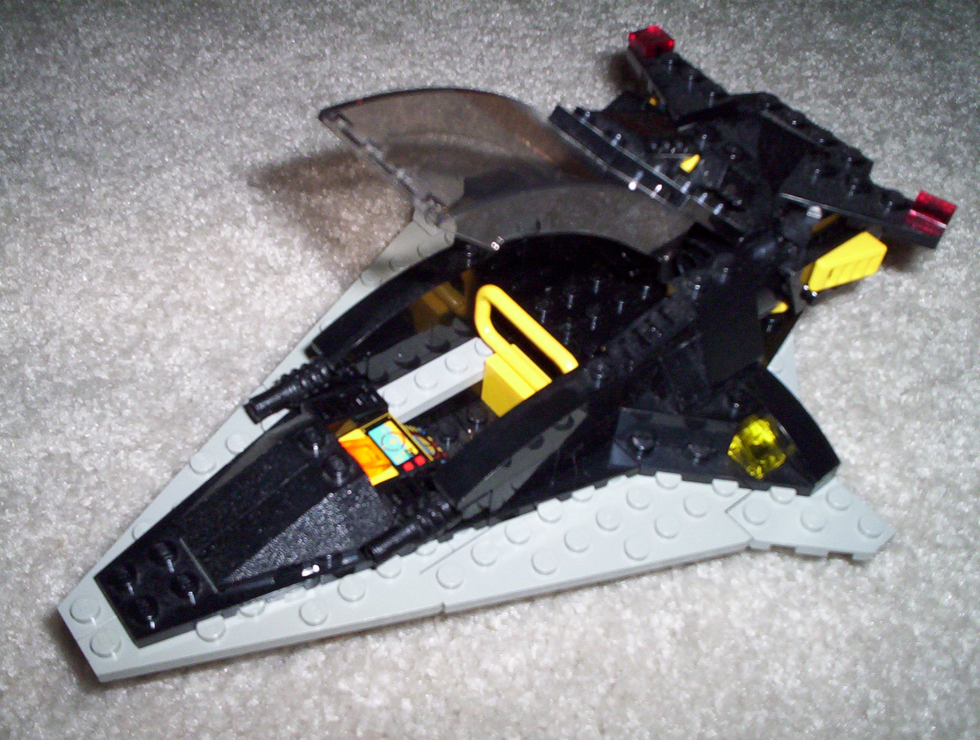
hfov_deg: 48.9
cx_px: 490
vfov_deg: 37.9
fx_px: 1078
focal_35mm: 38
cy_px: 370
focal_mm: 4.99
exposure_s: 1/60
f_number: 4.5
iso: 140
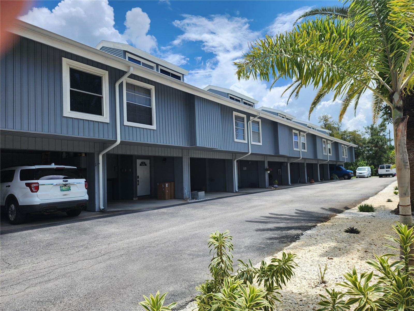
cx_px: 207
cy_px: 156
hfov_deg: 73.9
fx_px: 275
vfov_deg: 58.9
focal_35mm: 23
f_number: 1.8
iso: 12
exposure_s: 1/1199
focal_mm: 6.4
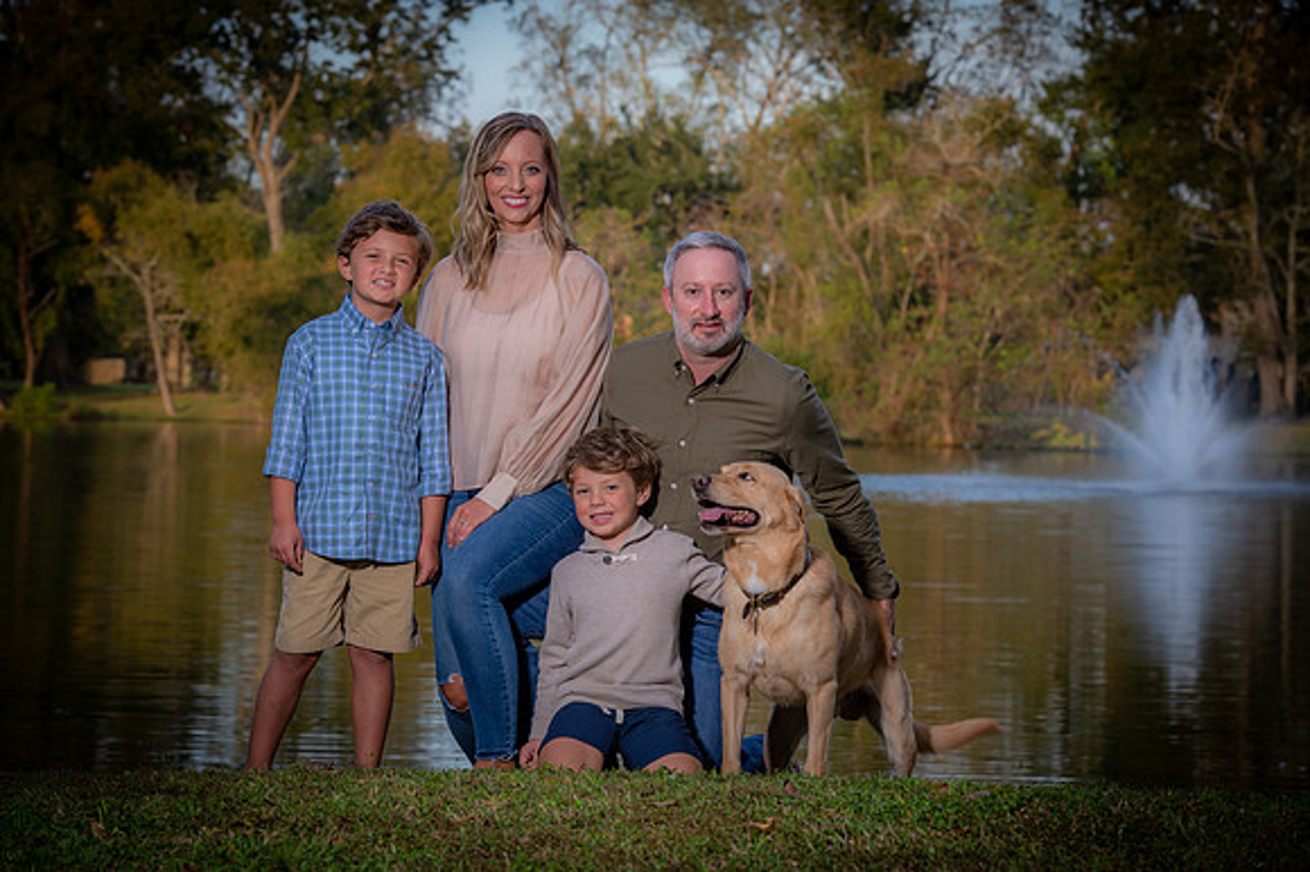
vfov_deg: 12.2
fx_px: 4073
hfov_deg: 18.3
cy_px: 436
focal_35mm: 112
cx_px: 655
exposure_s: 1/160
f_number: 8
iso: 400
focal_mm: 112
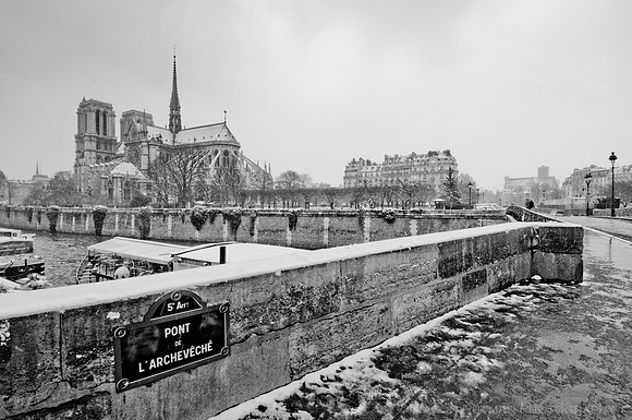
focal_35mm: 18
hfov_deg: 90.1
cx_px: 316
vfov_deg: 67.2
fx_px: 316
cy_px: 210
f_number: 11
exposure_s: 1/125
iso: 200
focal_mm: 12
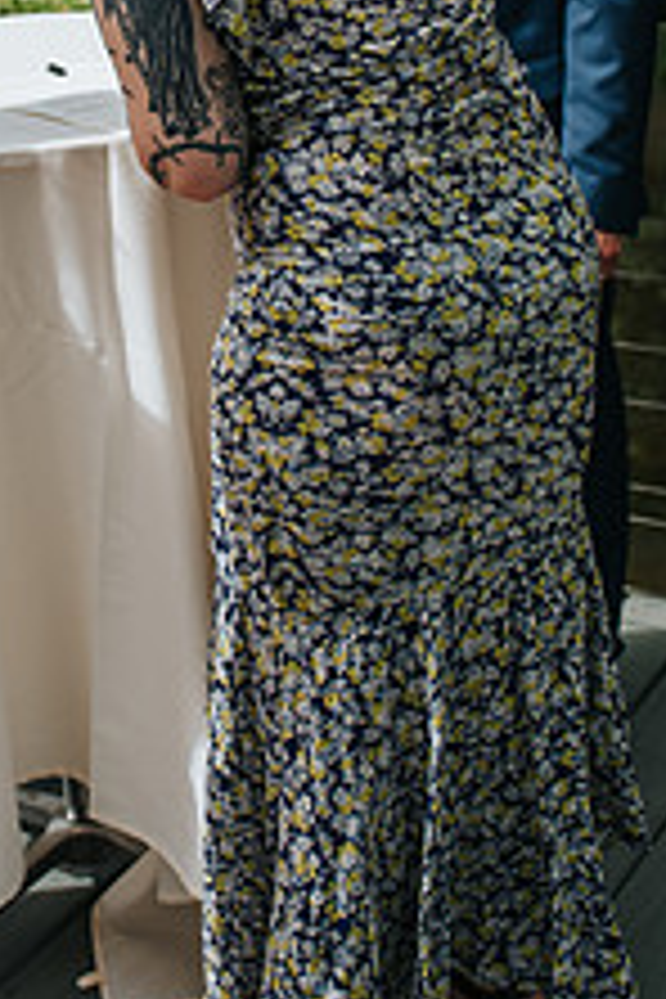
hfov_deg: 19.1
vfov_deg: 27.5
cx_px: 198
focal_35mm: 71
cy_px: 117
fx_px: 1970
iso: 100
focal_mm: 35
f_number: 3.5
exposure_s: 1/800
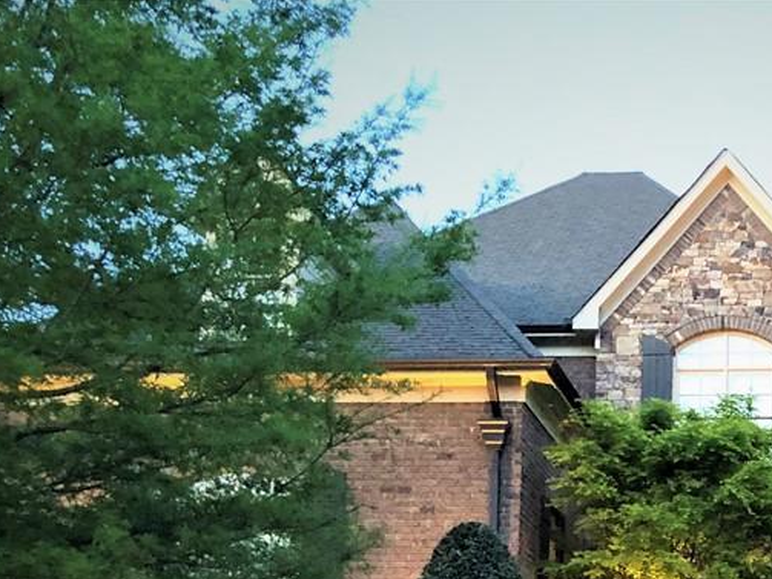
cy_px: 586
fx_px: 1271
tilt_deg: +8.1
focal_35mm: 57
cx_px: 704
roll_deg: -0.6
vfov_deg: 24.4
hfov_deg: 32.0
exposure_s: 1/4
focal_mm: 4
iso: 100
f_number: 1.8
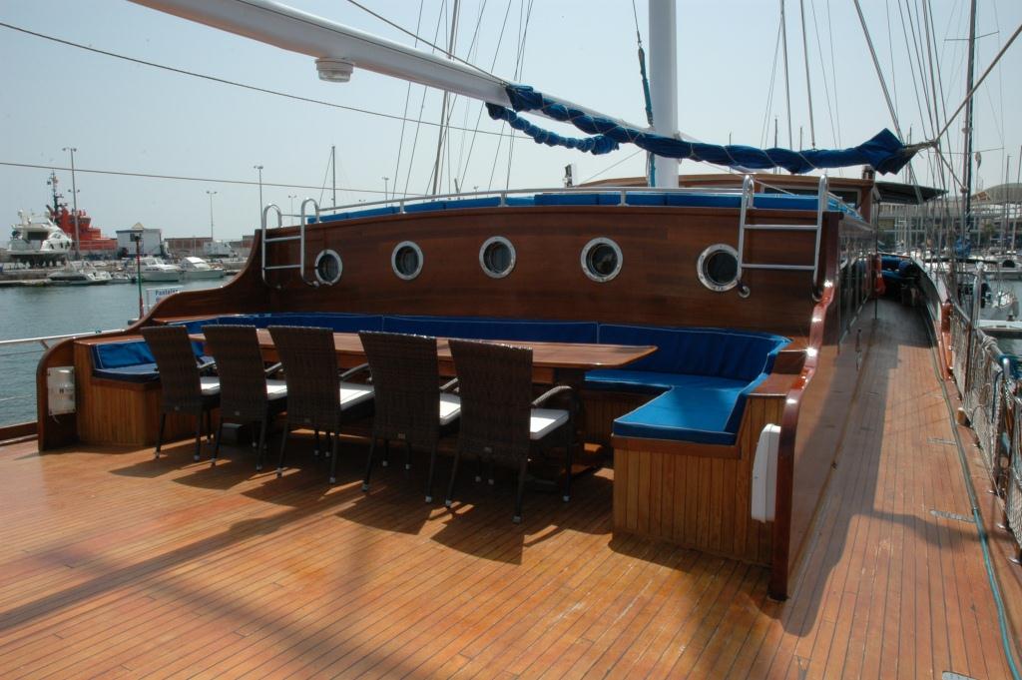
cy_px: 340
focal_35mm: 27
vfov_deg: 47.9
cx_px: 511
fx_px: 766
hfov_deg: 67.4
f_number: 22
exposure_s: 1/80
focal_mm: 18
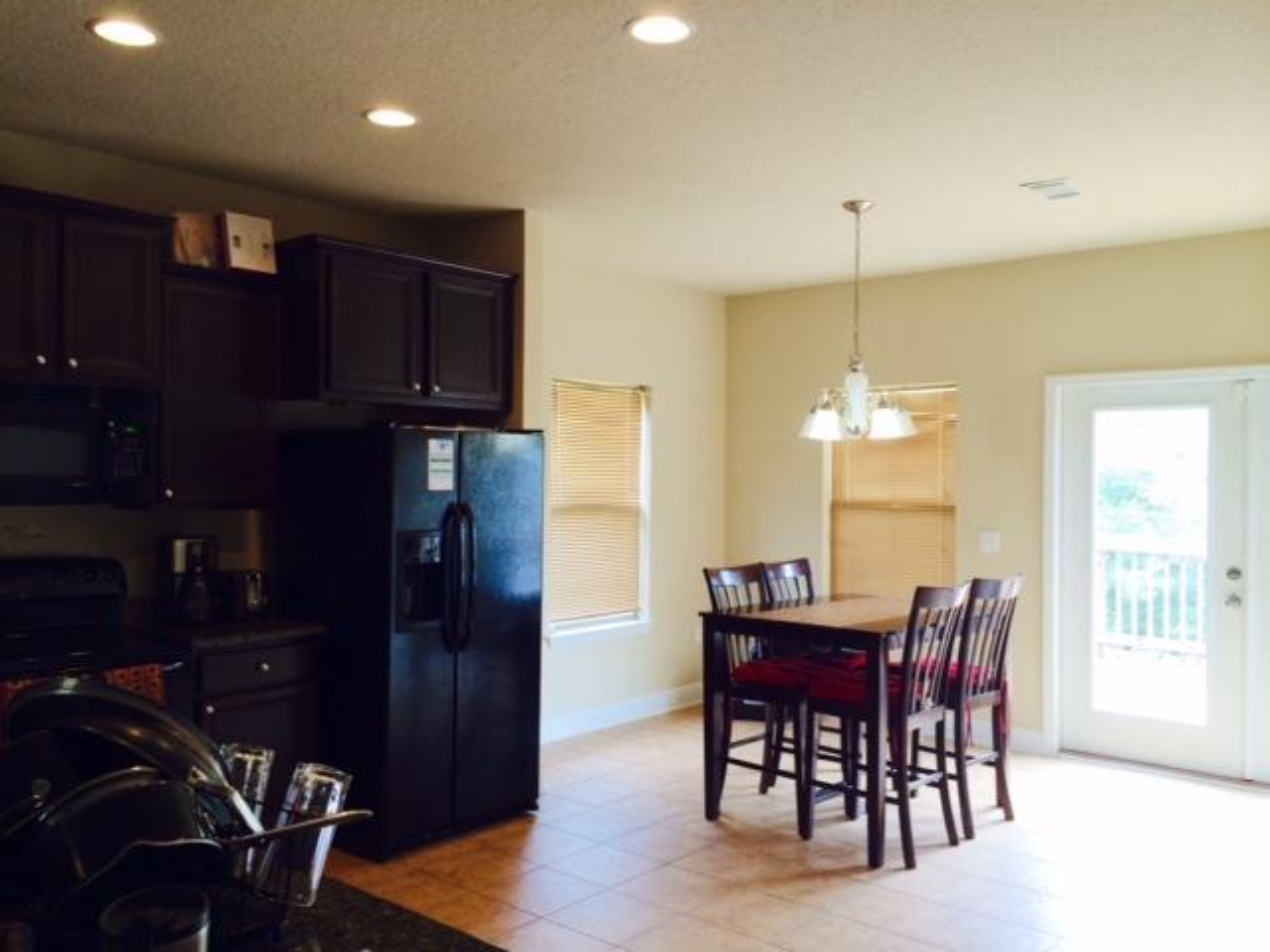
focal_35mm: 30
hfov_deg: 60.0
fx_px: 1101
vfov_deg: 46.8
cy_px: 476
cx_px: 635
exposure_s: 1/40
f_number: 2.2
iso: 40
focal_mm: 4.12
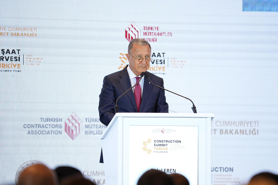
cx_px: 139
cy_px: 92
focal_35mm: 274
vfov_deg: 5.0
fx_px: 2116
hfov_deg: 7.5
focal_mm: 182.8
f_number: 2.8
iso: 1250
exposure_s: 1/125
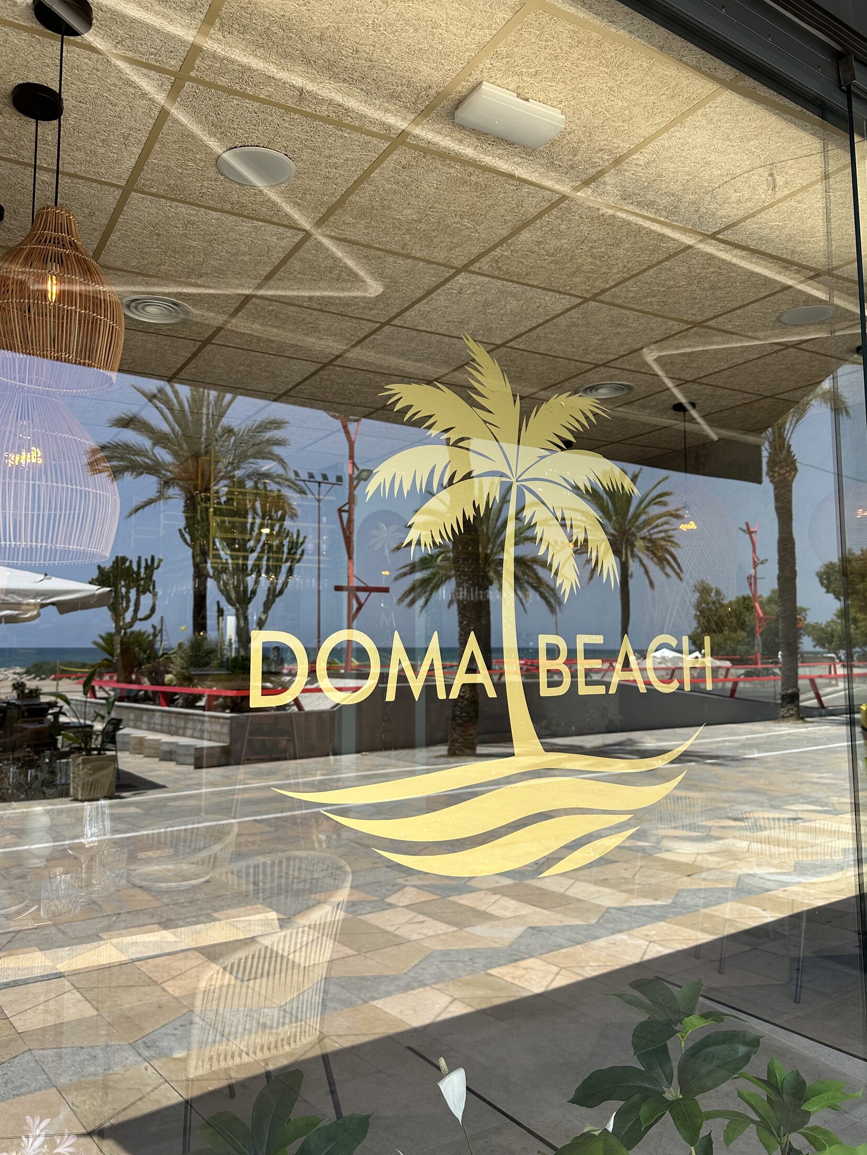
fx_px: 868
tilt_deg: +5.6
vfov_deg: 67.3
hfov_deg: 53.0
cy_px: 560
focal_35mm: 26
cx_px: 400
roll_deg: -0.9
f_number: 1.78
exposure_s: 1/816
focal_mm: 6.86
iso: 80
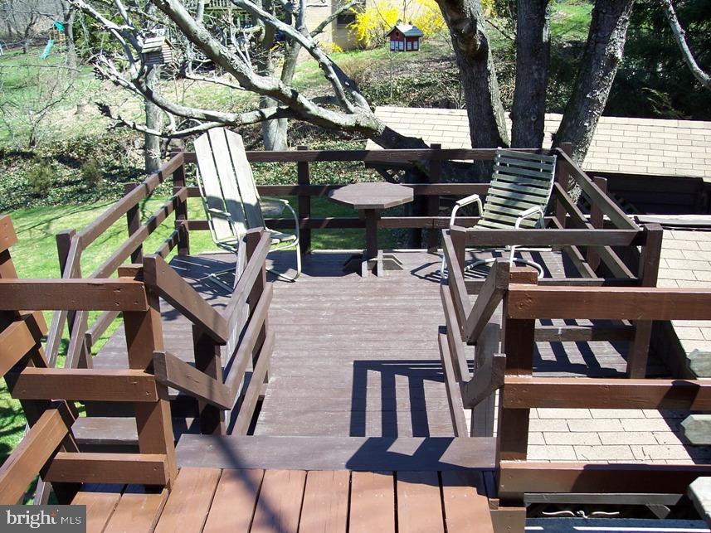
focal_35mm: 39
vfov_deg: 36.8
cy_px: 266
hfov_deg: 47.9
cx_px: 356
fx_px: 801
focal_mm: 8
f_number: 3.4
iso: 100
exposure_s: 1/350
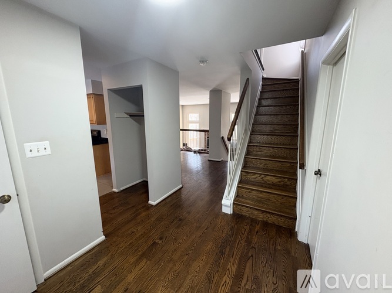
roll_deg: +0.3
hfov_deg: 102.1
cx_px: 196
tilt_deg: -8.8
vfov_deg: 85.7
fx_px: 159
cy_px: 146
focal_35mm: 14
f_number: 2.2
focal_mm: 2.22
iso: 250
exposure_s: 1/60
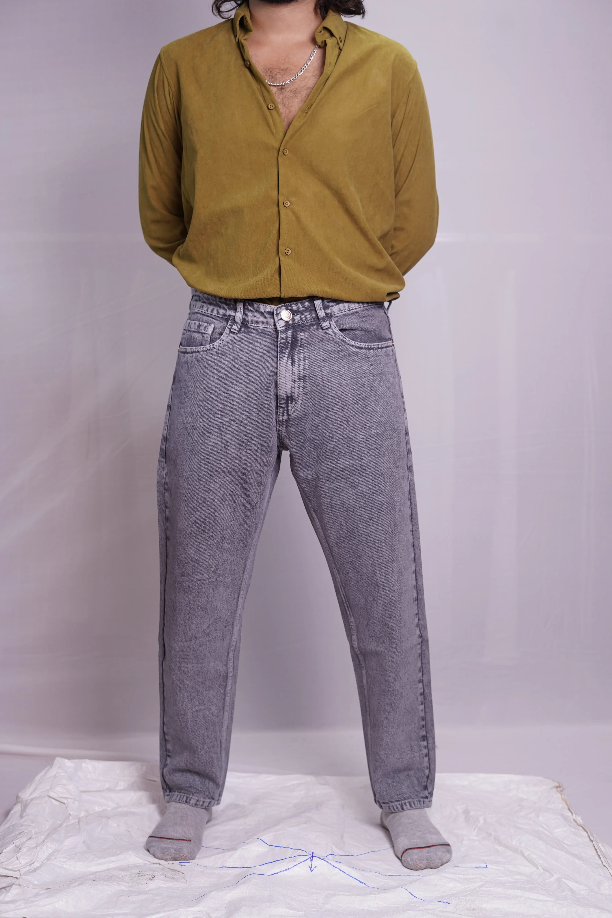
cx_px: 306
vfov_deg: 39.6
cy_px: 459
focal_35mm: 50
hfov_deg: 27.0
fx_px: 1275
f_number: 3.5
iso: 640
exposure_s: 1/100
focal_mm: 50
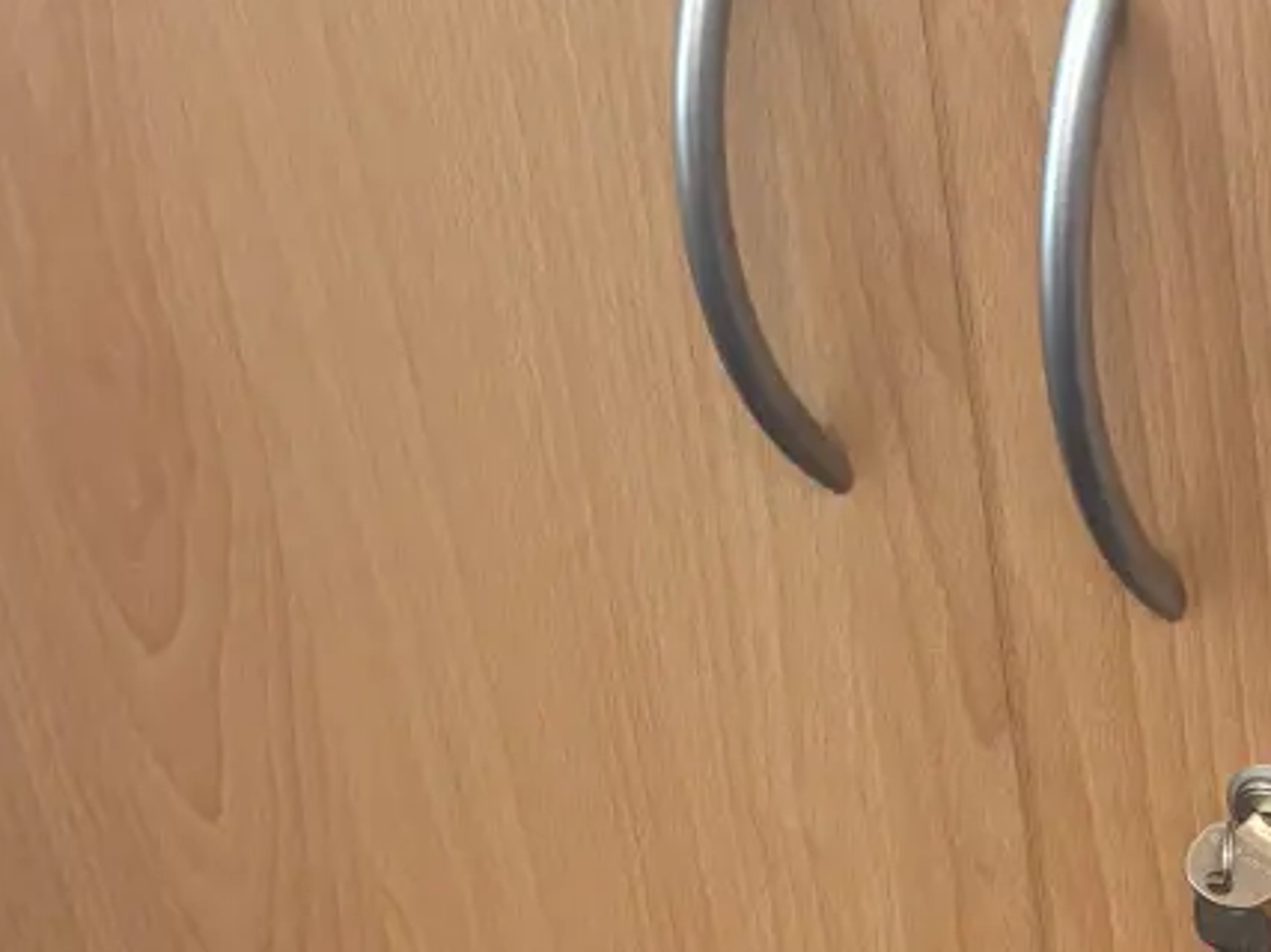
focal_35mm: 117
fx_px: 4295
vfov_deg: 12.4
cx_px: 1595
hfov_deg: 16.1
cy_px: 1083
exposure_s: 1/100
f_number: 1.6
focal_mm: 5.96
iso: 80
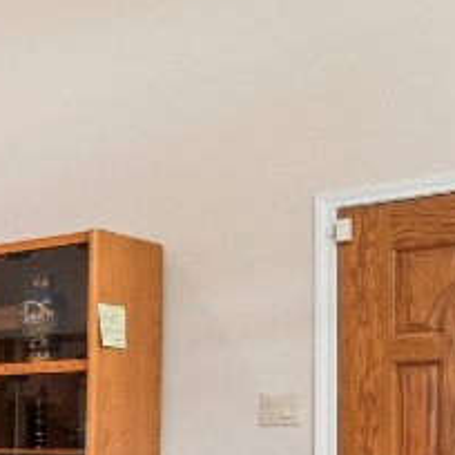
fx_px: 1071
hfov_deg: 16.8
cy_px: 464
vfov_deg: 22.9
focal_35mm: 72
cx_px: -495
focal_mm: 10
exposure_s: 1/2
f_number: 10
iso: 800
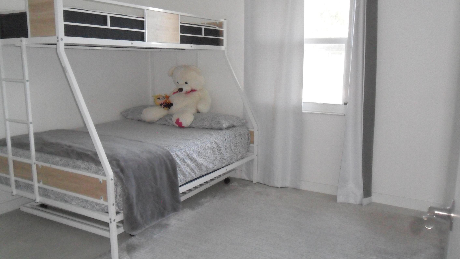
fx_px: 366
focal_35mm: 30
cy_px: 123
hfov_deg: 64.3
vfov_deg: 38.9
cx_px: 232
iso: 400
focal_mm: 4.9
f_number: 3.5
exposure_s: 1/45
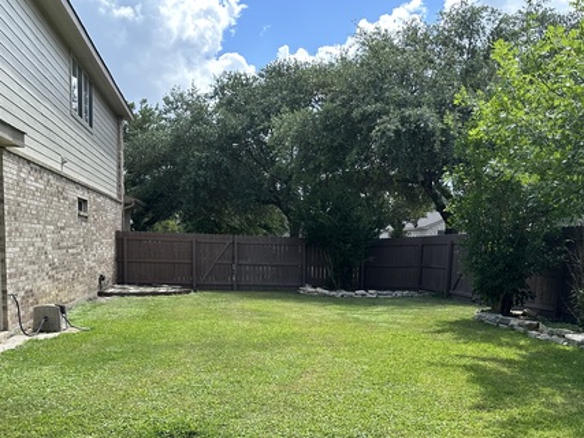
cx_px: 338
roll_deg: -1.4
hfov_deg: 51.2
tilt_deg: -5.3
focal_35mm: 36
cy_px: 316
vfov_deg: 38.8
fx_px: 607
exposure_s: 1/1664
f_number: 1.78
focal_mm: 6.86
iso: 80
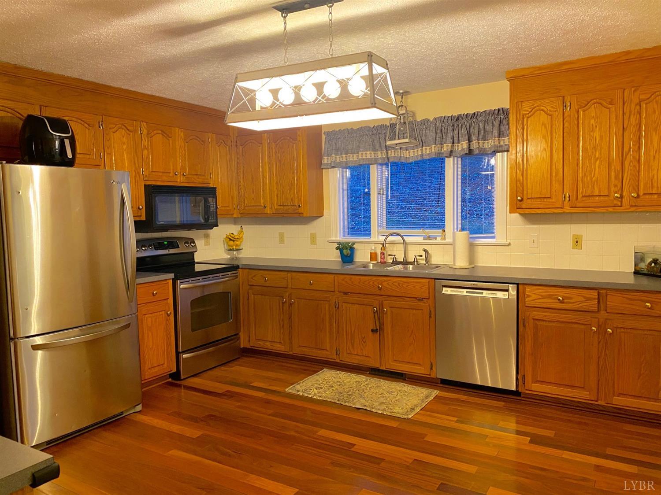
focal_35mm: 26
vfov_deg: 53.0
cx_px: 330
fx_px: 496
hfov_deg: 67.3
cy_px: 248
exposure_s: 1/40
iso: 320
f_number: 1.8
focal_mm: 4.25
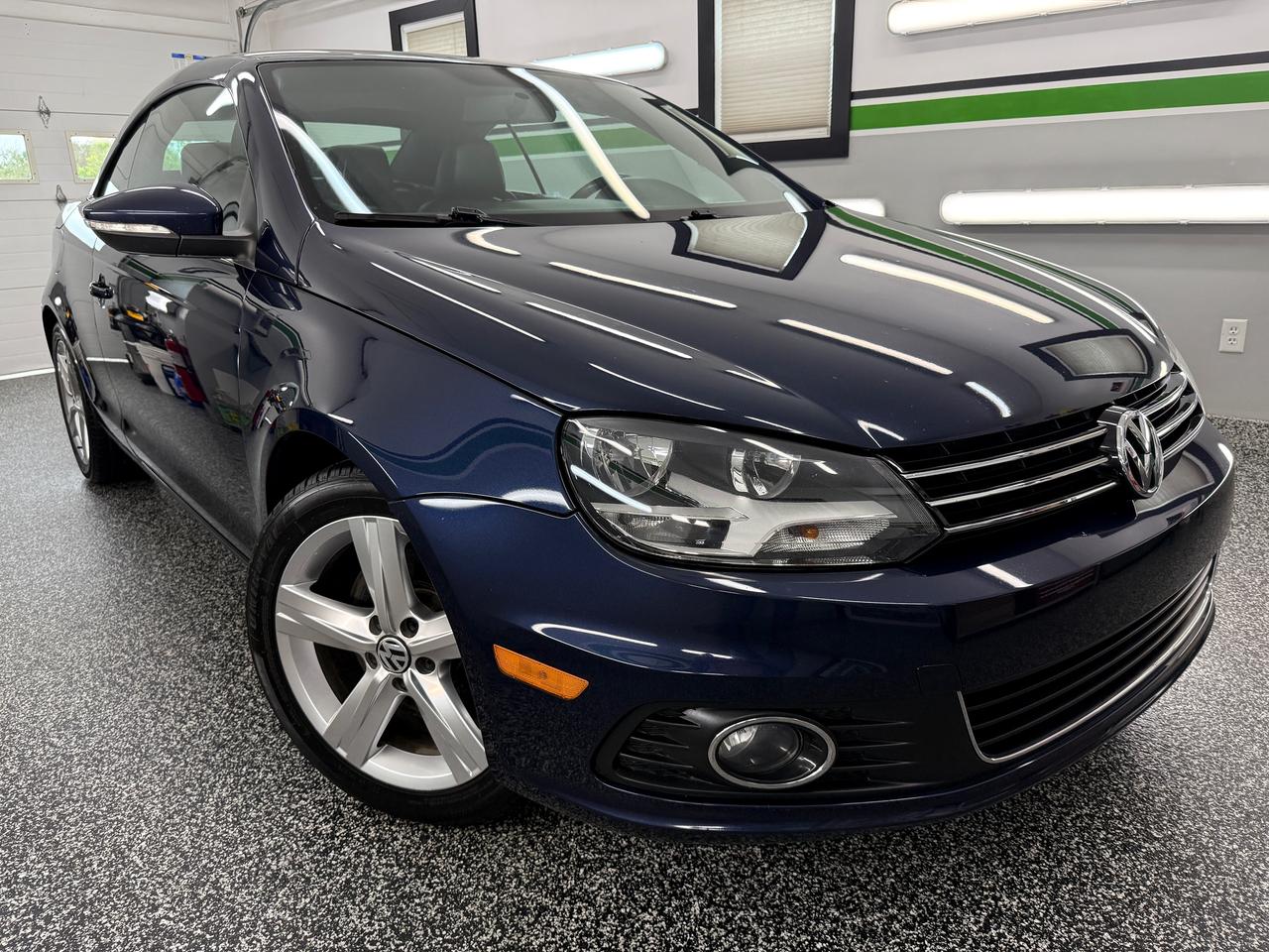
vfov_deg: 56.8
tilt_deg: -17.1
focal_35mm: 24
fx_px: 880
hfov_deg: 71.6
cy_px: 476
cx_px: 634
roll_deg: +1.4
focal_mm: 6.76
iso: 200
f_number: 1.78
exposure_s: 1/230
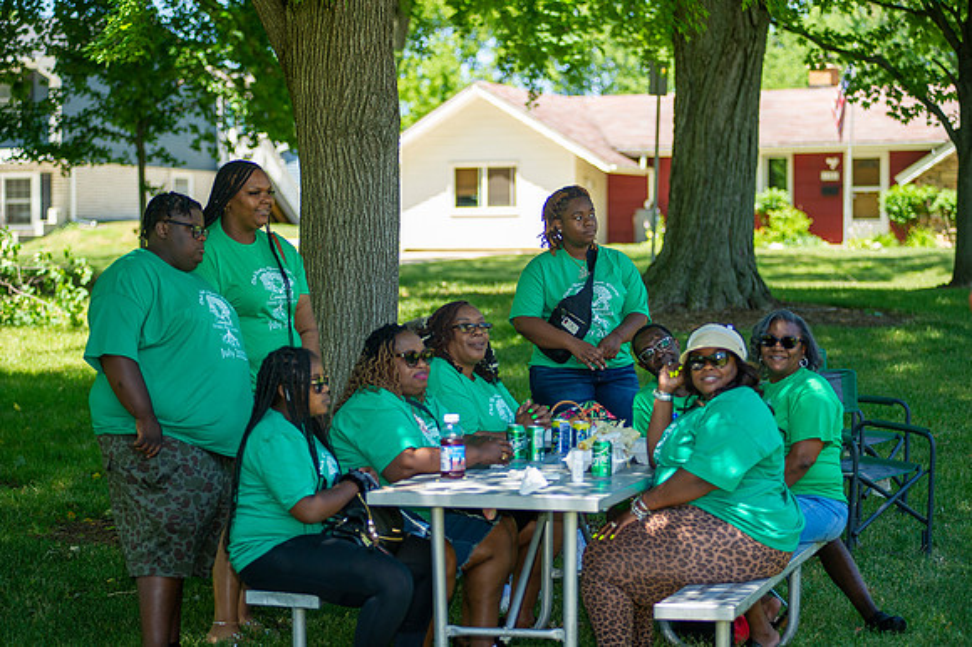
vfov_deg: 13.7
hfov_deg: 20.4
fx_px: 2698
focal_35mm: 100
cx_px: 486
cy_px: 324
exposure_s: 1/500
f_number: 2.8
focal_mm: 100
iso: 200
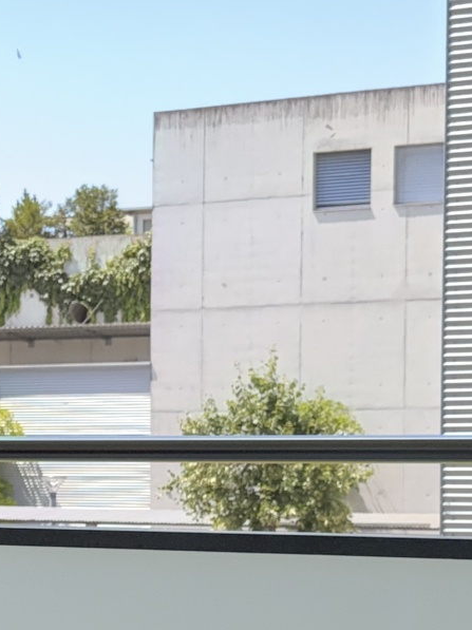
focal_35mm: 103
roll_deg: +1.1
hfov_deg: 13.7
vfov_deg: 18.9
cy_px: 488
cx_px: -185
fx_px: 1875
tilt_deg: -1.4
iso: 320
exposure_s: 1/2801
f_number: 1.78
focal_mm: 6.76
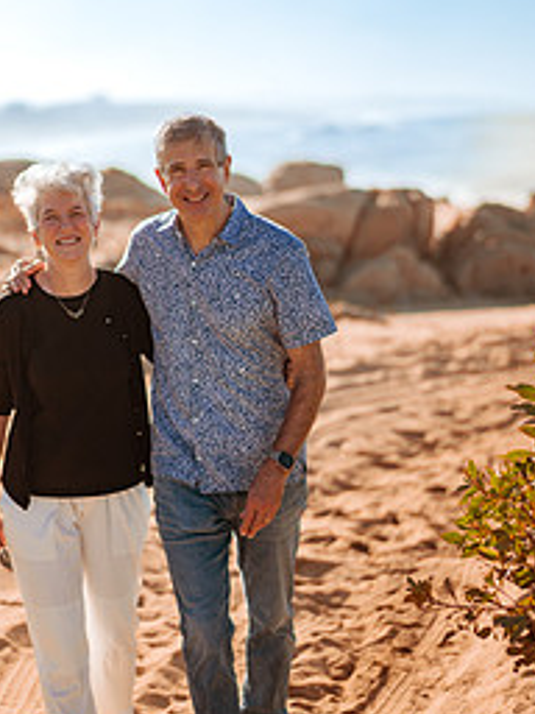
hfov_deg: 15.1
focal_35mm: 98
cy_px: 329
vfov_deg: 20.0
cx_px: 212
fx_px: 2019
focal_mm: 58
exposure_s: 1/8000
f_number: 1.8
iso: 50
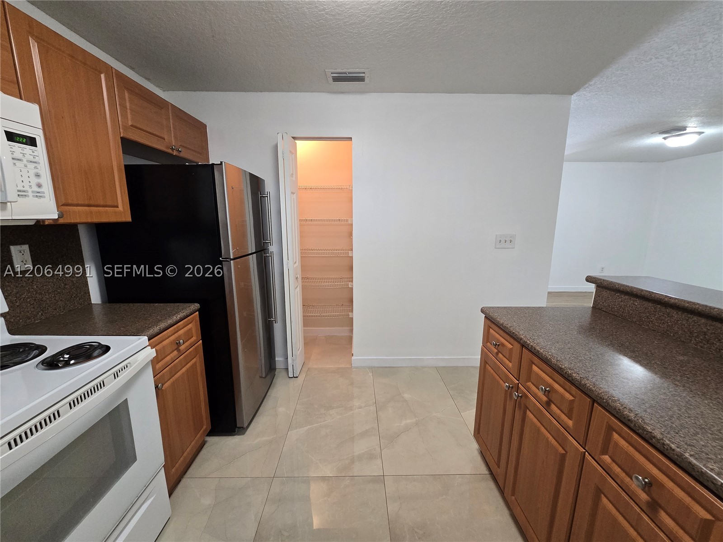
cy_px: 271
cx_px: 362
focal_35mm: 13
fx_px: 272
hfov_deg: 106.2
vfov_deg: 89.9
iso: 320
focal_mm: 2.2
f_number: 2.2
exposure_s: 1/60
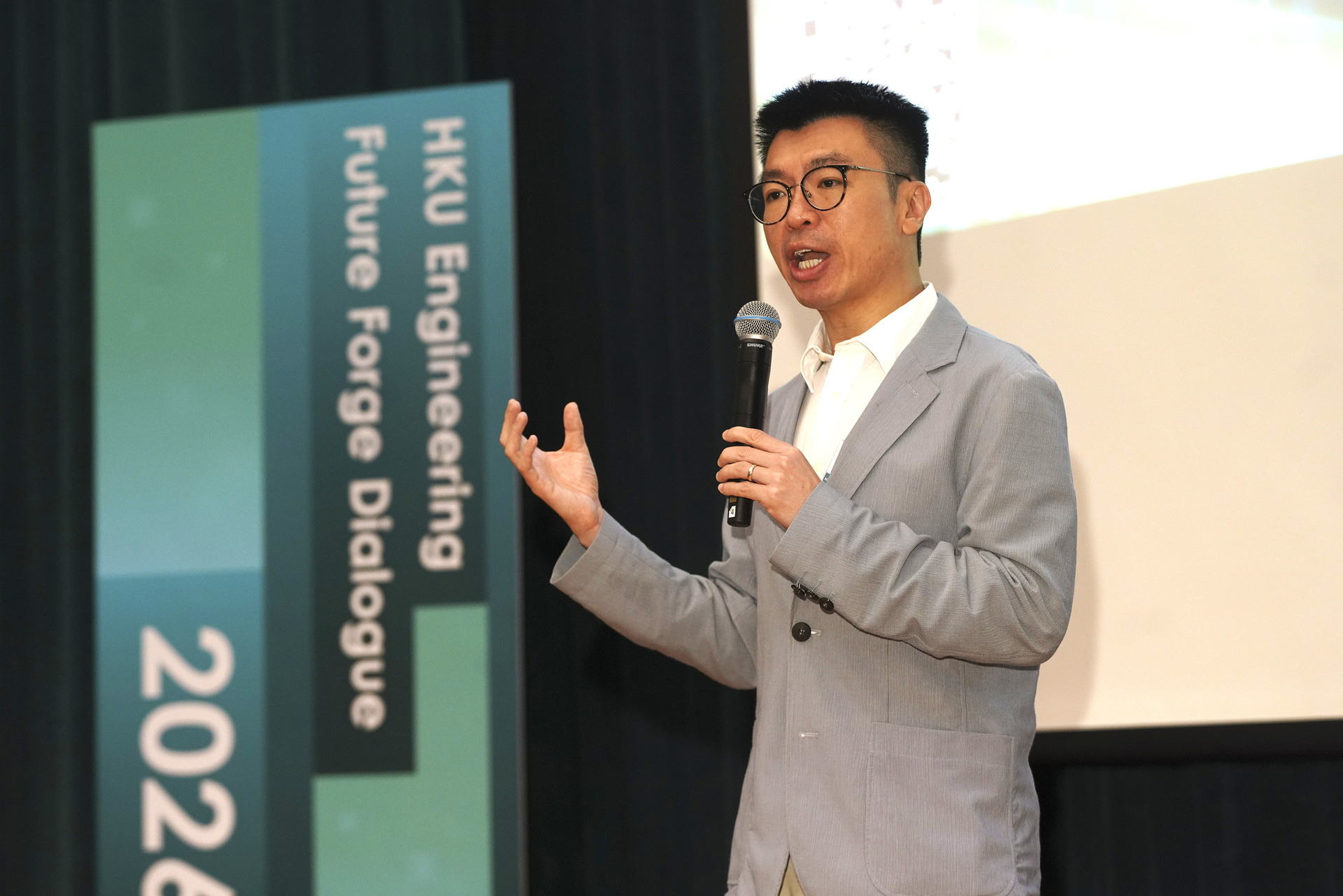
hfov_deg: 21.2
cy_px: 448
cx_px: 672
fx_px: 3582
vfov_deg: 14.3
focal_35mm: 96
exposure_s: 1/160
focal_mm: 96
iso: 2000
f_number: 4
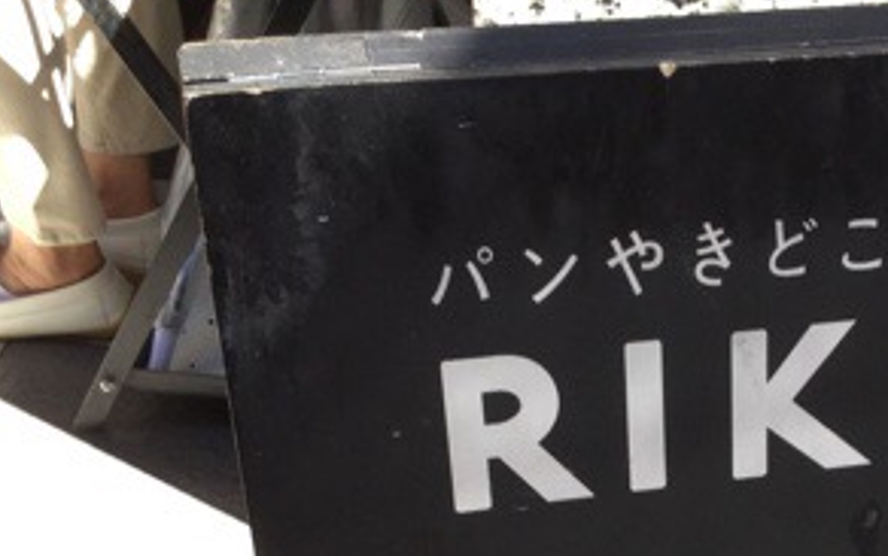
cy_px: 687
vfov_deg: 17.2
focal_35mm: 72
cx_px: 724
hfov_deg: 27.9
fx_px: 1744
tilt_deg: -46.1
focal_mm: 3.3
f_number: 2.4
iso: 32
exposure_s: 1/120
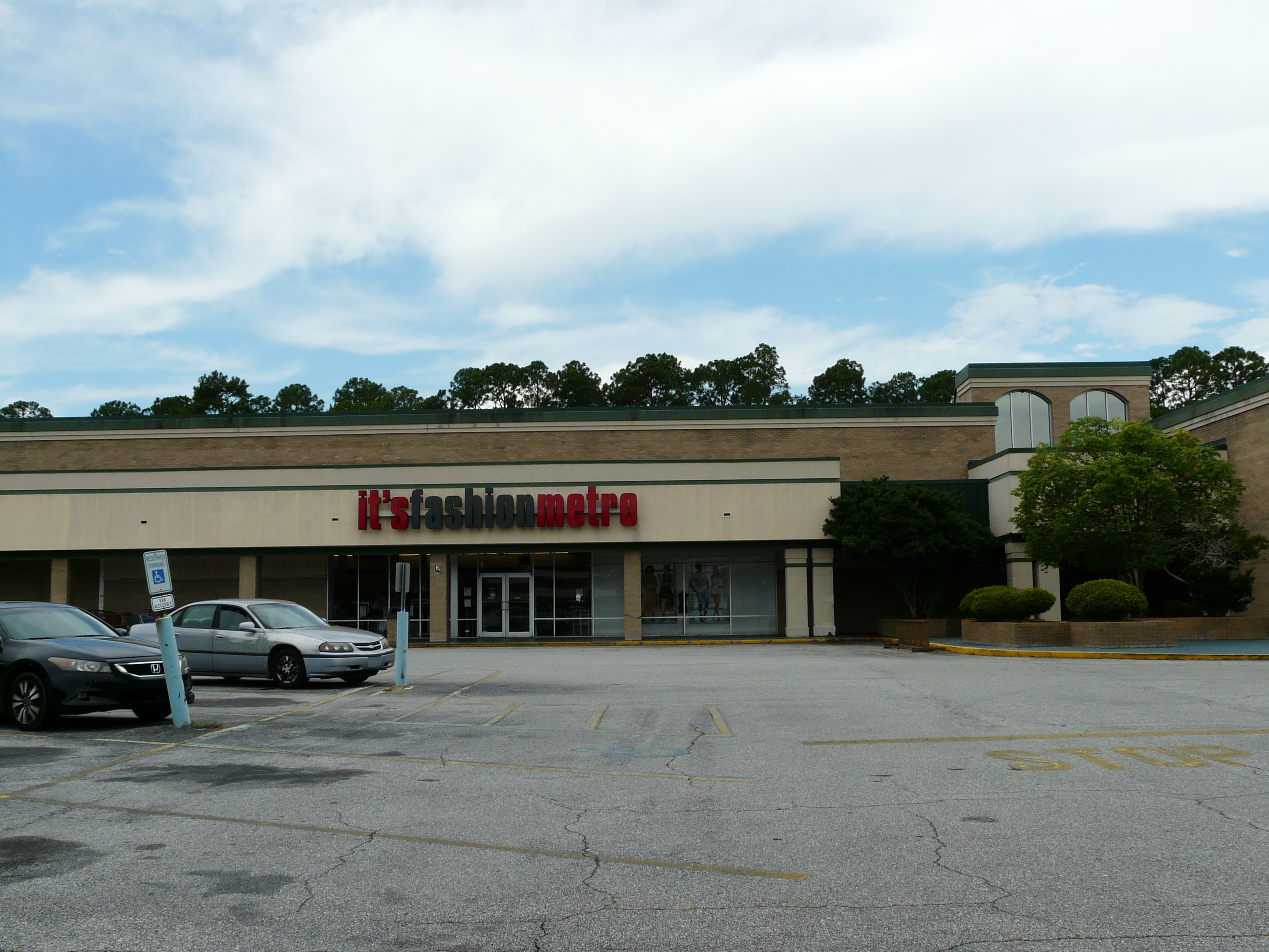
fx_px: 1283
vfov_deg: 40.7
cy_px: 476
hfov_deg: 52.6
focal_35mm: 35
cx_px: 634
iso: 100
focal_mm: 5.7
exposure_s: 1/400
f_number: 6.3
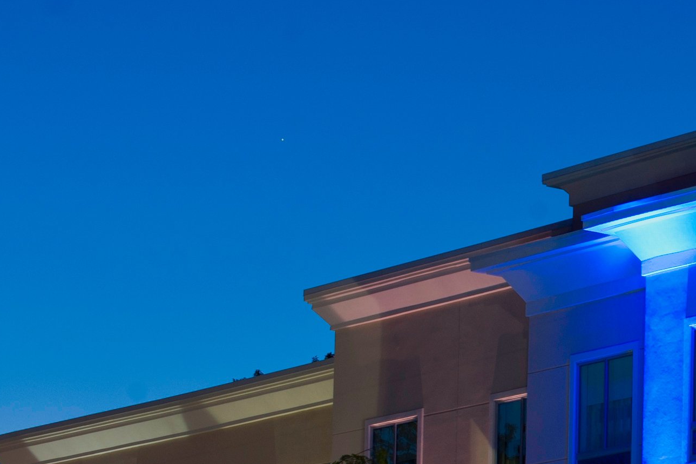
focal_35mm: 165
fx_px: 3189
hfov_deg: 11.8
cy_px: 467
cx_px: 1125
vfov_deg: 8.3
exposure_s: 1.6
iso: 200
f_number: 8
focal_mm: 50
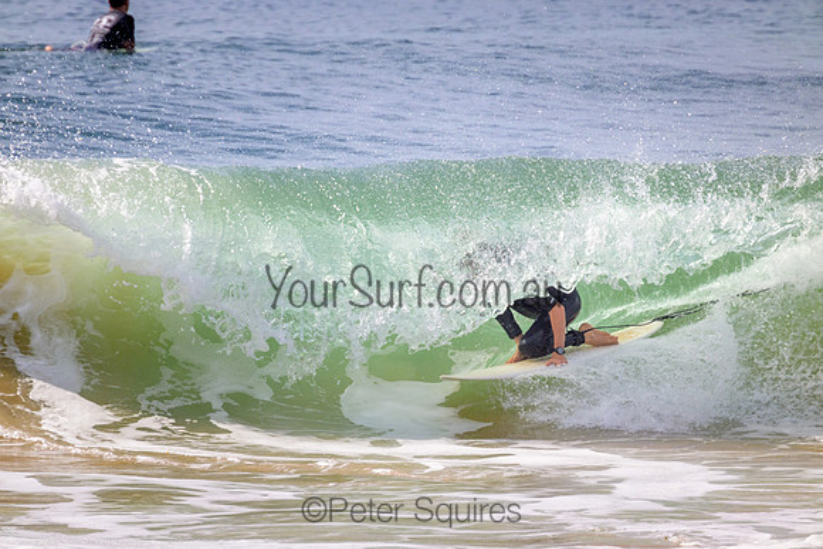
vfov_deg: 1.7
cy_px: 274
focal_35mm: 800
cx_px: 412
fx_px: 18292
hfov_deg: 2.6
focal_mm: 800
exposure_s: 1/2000
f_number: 11
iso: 720
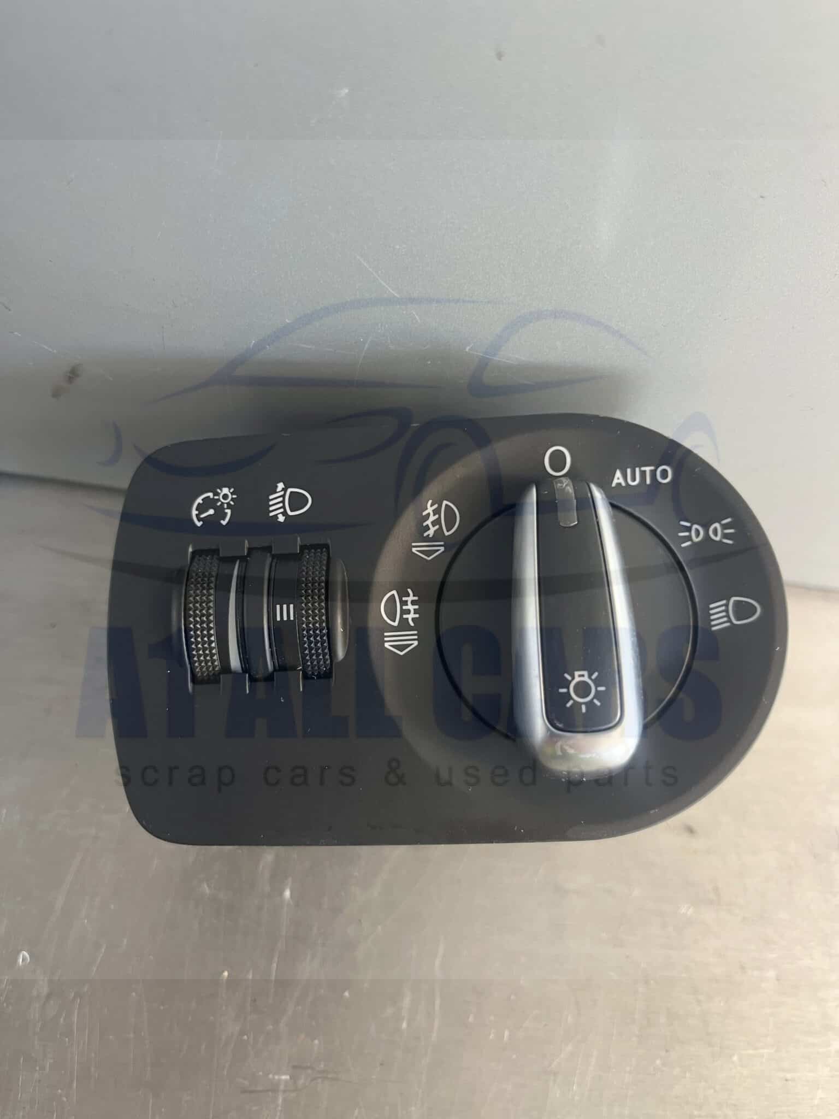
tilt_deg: -66.1
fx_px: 840
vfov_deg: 67.3
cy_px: 560
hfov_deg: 53.1
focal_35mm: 26
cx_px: 420
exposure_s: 1/60
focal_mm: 5.1
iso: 160
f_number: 1.6
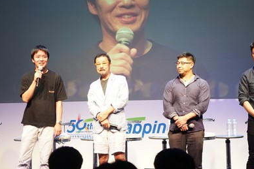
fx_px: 409
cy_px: 65
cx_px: 144
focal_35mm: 58
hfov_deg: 34.4
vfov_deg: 23.4
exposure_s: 1/60
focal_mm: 44
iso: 500
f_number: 4.5
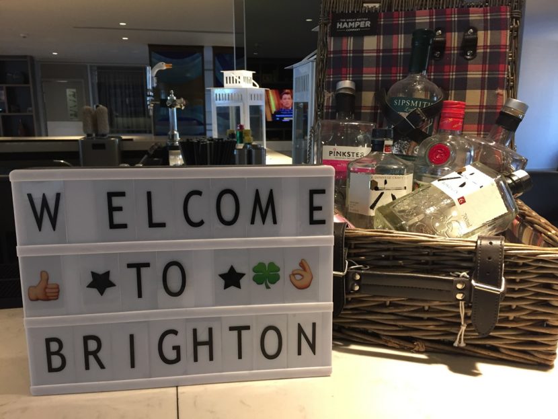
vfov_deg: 48.3
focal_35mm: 29
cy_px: 210
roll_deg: -1.4
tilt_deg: -11.4
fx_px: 468
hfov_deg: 61.6
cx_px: 279
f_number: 2.2
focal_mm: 4.15
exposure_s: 1/33
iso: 160
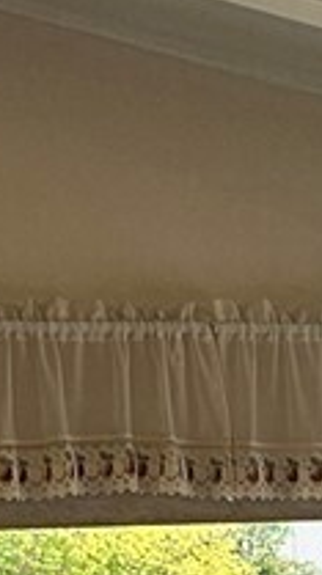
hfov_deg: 5.8
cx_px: 1016
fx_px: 2925
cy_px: 894
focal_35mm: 192
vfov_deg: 10.8
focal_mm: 6.3
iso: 20
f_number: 1.7
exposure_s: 1/120
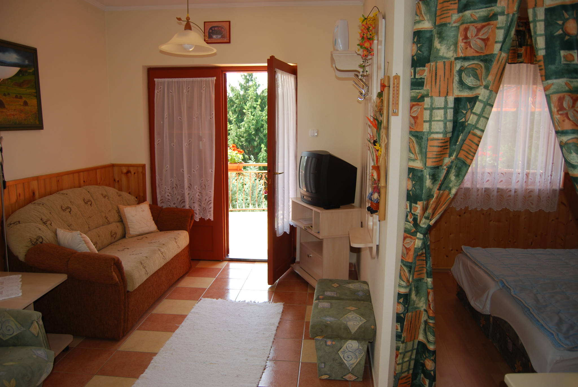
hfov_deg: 67.3
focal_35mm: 27
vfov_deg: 48.0
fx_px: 434
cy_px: 194
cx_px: 289
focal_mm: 18
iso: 160
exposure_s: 1/125
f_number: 3.5
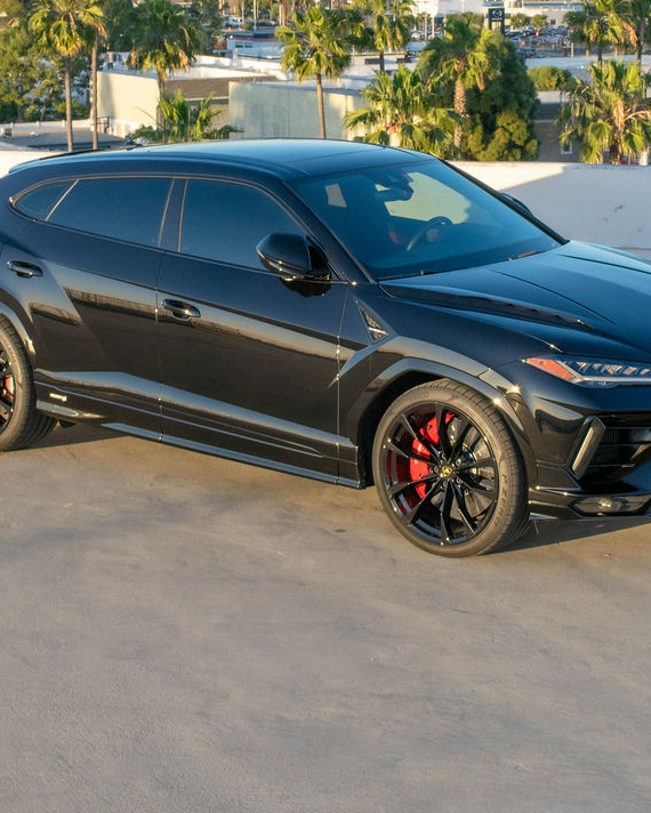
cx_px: 321
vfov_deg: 22.2
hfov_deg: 18.1
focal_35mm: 85
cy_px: 179
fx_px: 2046
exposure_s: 1/250
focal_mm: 28
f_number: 8
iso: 200
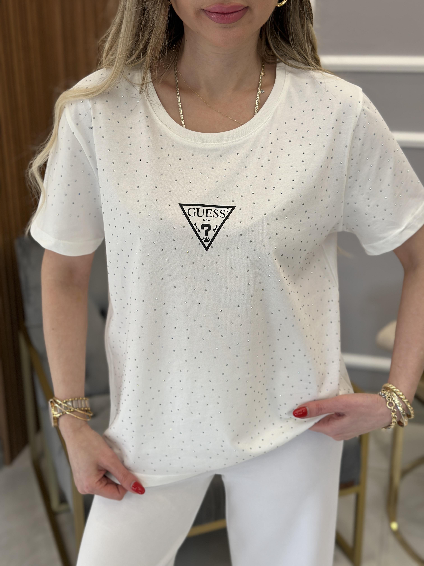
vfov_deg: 39.7
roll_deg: +0.1
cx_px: 212
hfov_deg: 30.3
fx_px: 784
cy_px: 283
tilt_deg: -22.1
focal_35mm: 48
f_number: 1.78
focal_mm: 6.86
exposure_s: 1/289
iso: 80
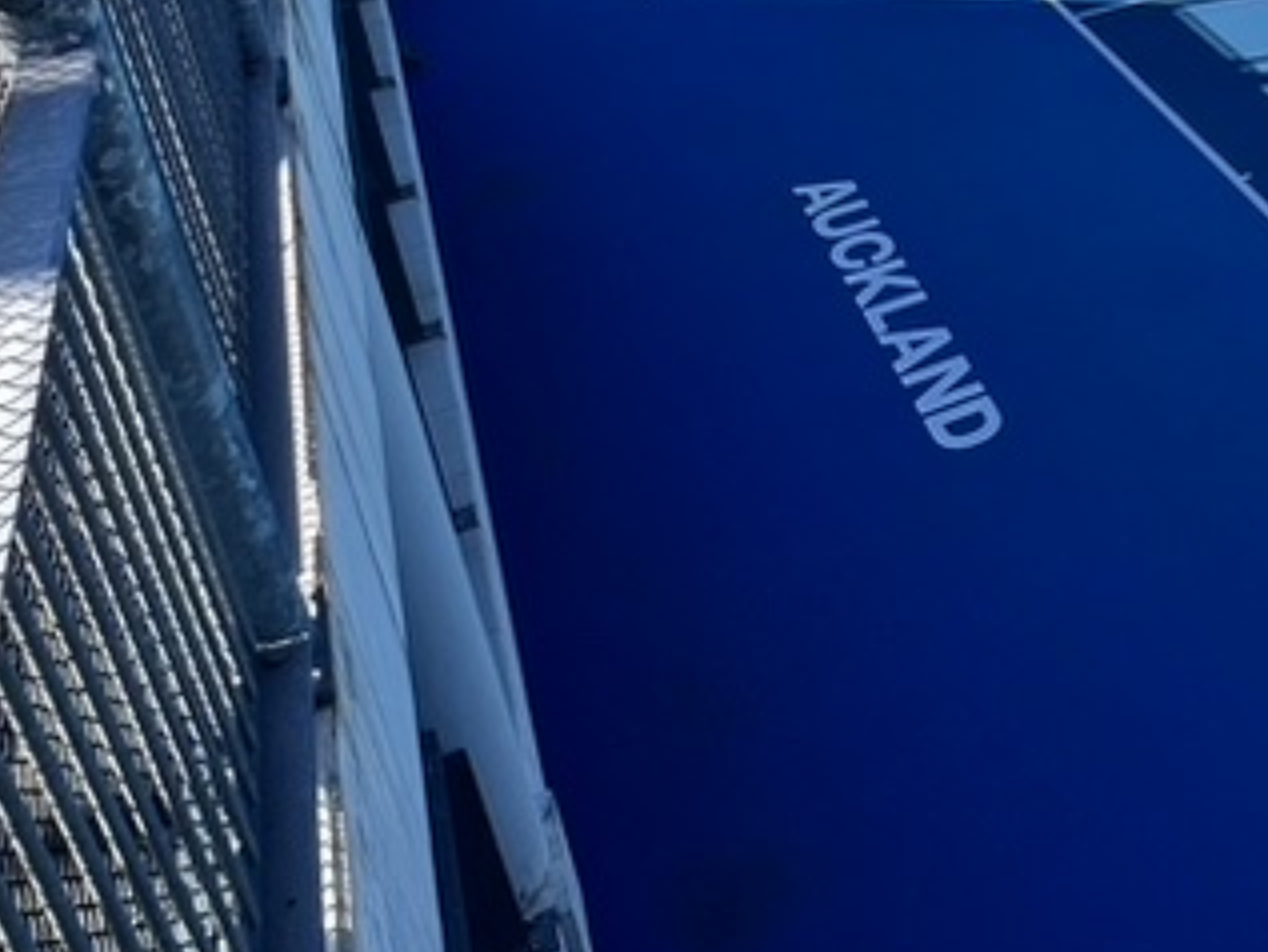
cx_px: 1376
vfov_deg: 30.8
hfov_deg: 37.8
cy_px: -84
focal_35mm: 42
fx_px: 1539
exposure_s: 1/960
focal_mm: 1.57
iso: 32
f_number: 1.8
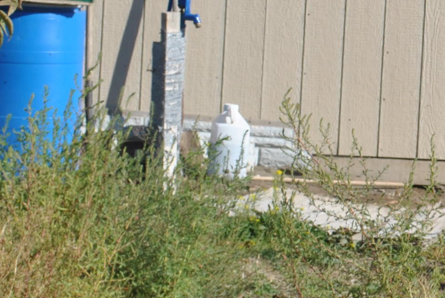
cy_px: 56
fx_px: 2388
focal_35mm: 193
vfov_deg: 7.1
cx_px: 610
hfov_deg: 10.4
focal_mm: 42
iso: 100
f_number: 8
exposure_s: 1/250
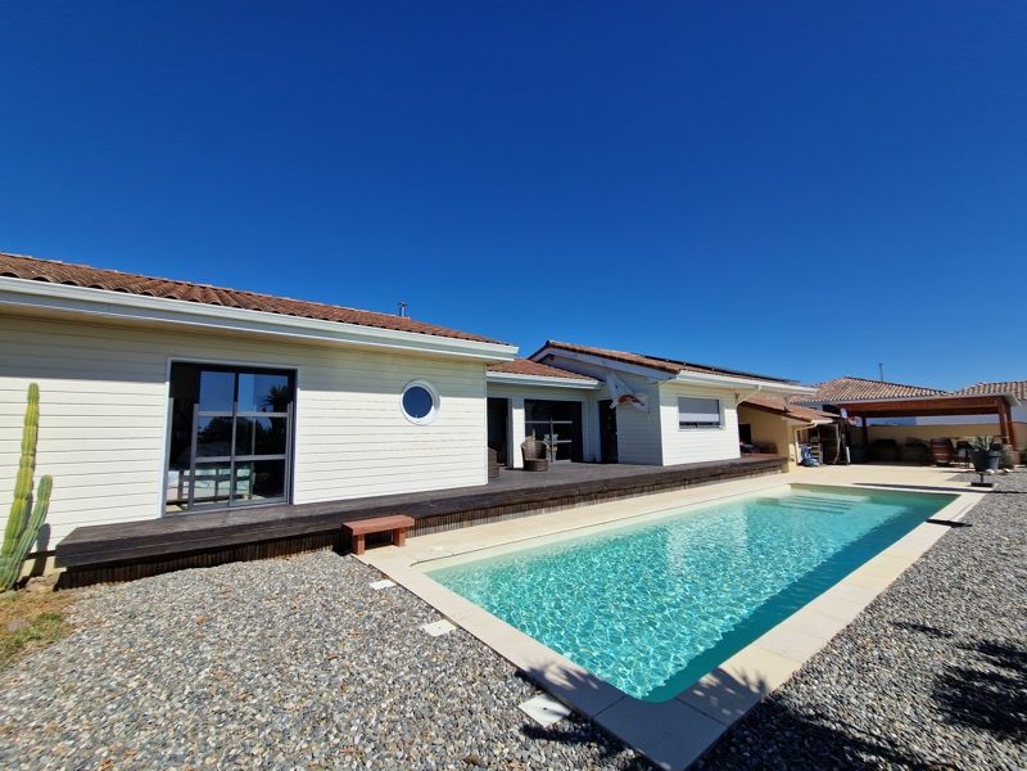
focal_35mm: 13
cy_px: 386
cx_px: 514
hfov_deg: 106.2
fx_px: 386
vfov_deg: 89.9
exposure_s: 1/4624
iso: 50
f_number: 2.2
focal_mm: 2.2
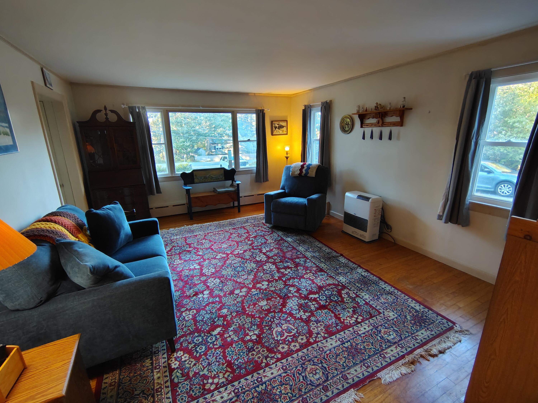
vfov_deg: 78.1
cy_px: 202
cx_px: 269
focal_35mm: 16
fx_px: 249
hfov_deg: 94.5
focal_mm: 2.13
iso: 530
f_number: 2.2
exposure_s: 1/24
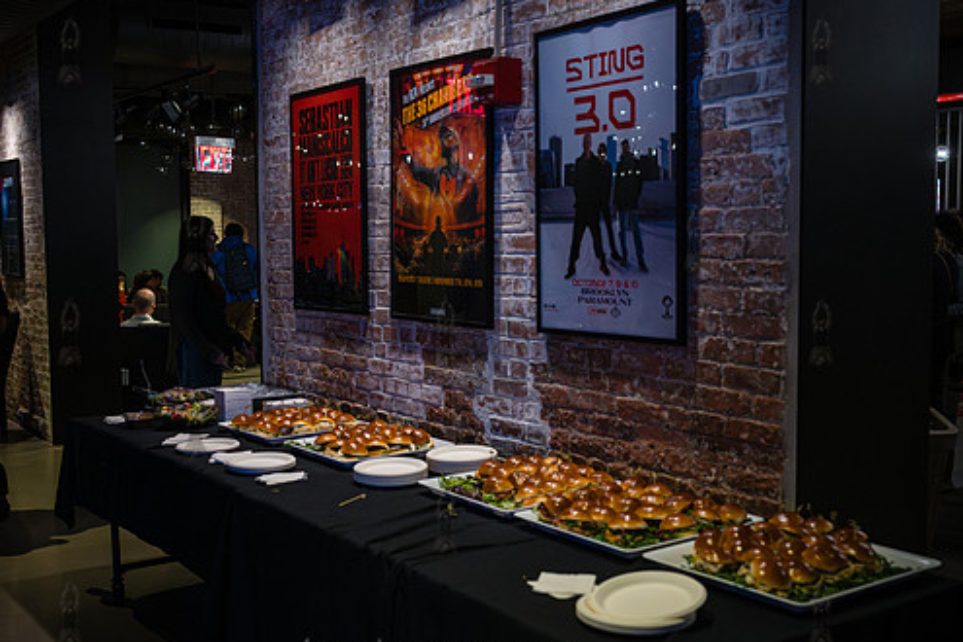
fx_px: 1097
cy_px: 331
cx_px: 444
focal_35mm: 41
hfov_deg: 47.4
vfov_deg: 32.6
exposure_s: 1/250
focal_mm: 35
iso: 10000
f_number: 3.2
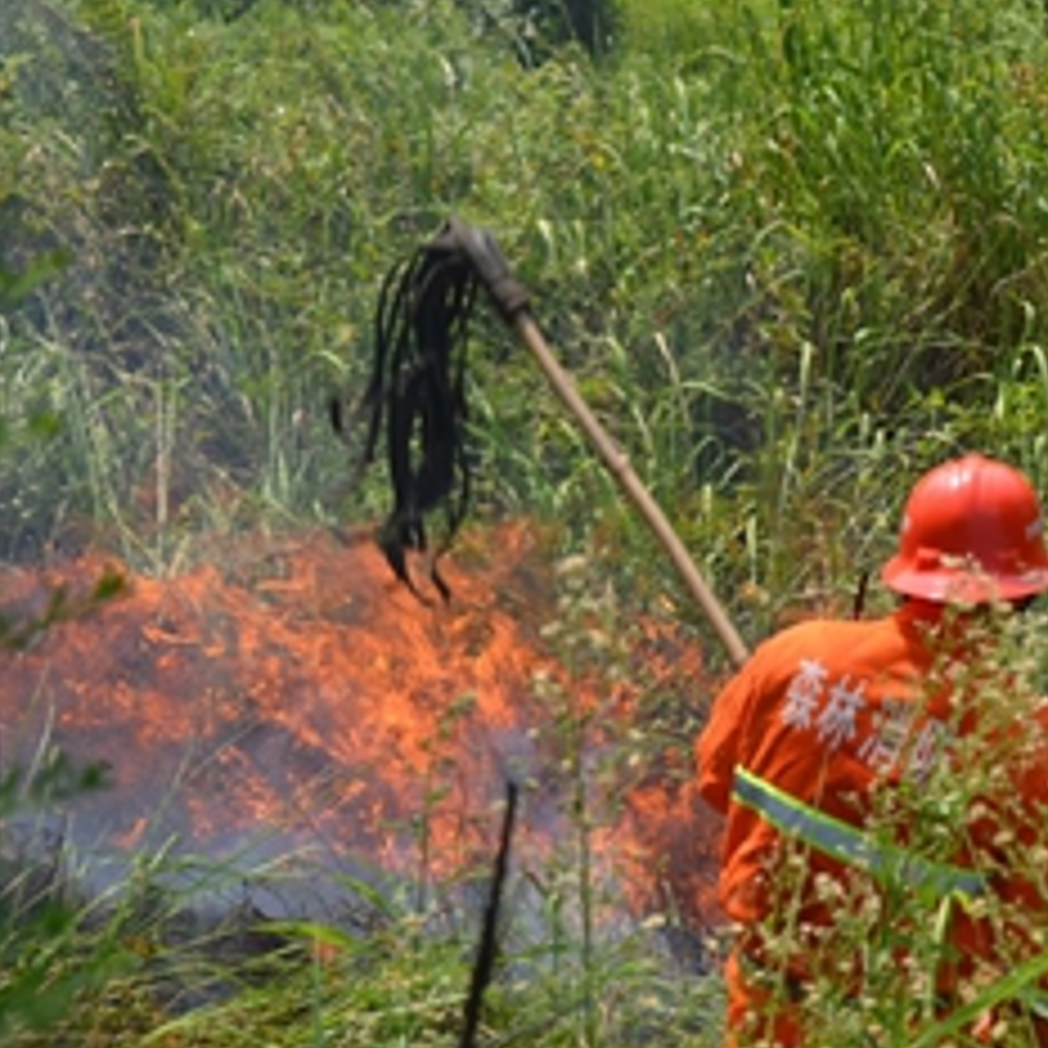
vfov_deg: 12.3
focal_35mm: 142
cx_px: 981
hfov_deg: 12.2
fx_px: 4864
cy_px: 358
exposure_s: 1/250
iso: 125
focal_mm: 52
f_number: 8
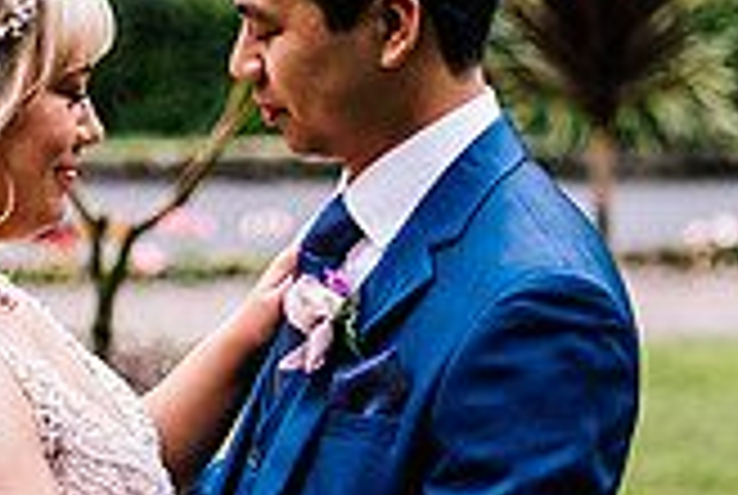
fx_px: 2588
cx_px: 225
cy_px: 160
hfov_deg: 16.2
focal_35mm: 126
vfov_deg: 10.9
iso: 320
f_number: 1.4
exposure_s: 1/250
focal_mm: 35
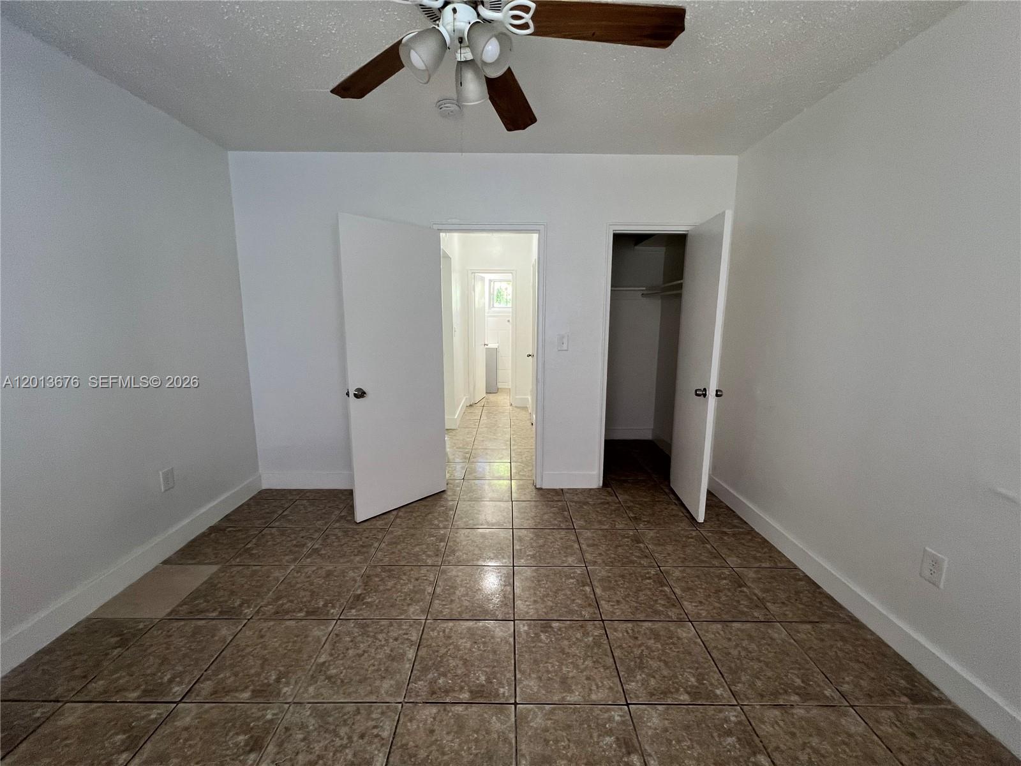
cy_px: 383
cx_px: 510
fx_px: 383
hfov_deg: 106.2
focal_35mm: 13
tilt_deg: -9.7
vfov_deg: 89.9
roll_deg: +0.0
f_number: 1.8
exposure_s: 1/60
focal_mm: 1.57
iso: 125
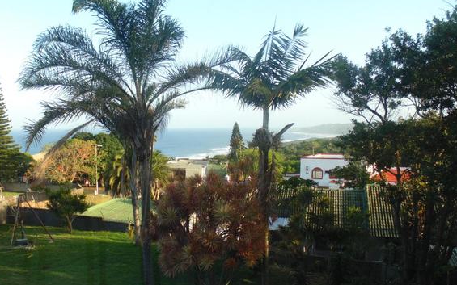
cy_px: 210
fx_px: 411
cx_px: 188
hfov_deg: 57.8
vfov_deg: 37.5
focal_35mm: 33
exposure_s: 1/200
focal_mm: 4
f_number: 3.1
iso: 80
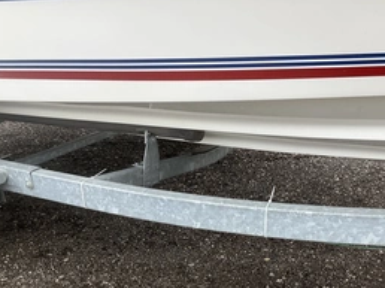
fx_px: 500
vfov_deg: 31.6
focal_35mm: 45
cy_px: 216
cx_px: 230
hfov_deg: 41.9
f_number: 1.8
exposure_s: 1/519
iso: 25
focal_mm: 3
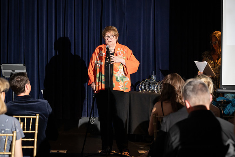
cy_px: 78
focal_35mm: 116
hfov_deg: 17.6
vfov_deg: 11.8
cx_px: 118
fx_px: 757
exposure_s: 1/200
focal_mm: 116
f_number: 5
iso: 2500
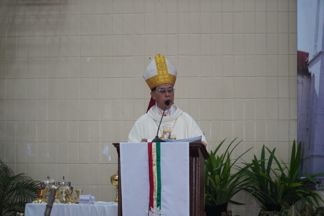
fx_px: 1418
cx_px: 162
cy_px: 108
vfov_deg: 8.7
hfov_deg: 13.0
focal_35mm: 158
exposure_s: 1/200
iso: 2000
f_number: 4
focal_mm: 105
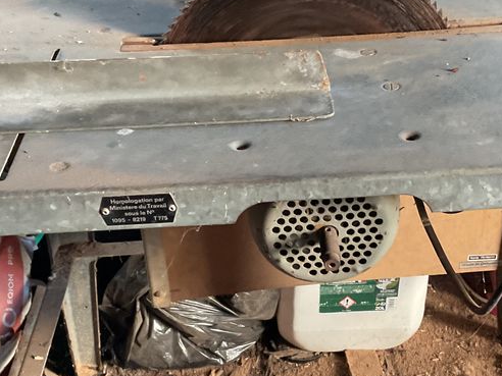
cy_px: 186
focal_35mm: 59
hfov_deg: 32.6
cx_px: 298
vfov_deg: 24.8
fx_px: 856
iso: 200
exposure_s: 1/33
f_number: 1.8
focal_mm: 3
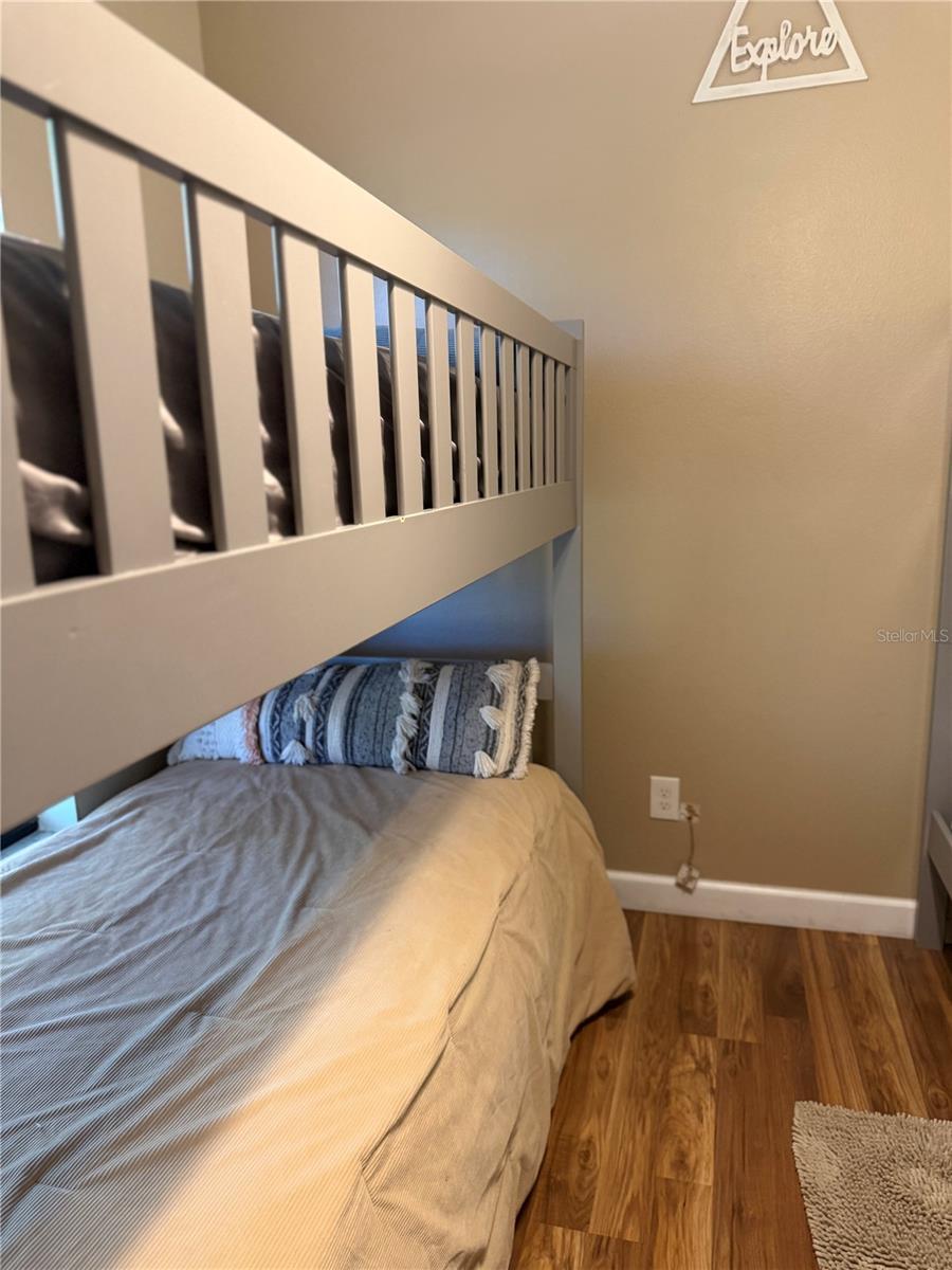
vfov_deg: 71.6
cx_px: 476
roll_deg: +1.6
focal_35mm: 24
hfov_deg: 56.8
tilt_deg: -10.6
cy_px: 635
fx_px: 880
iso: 320
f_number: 1.78
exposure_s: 1/60
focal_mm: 6.76
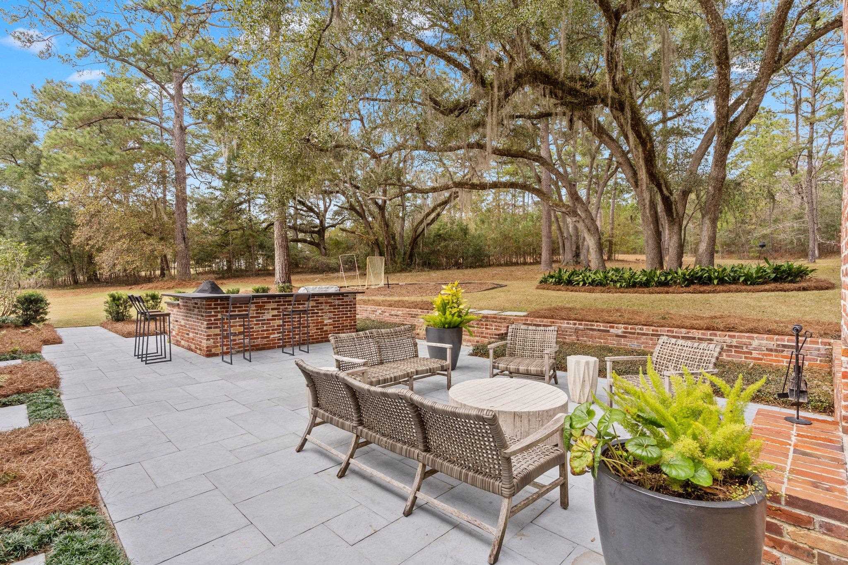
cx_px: 424
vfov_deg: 70.4
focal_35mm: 17
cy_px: 282
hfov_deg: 93.3
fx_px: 400
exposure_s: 1/6
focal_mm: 17
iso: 100
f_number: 9
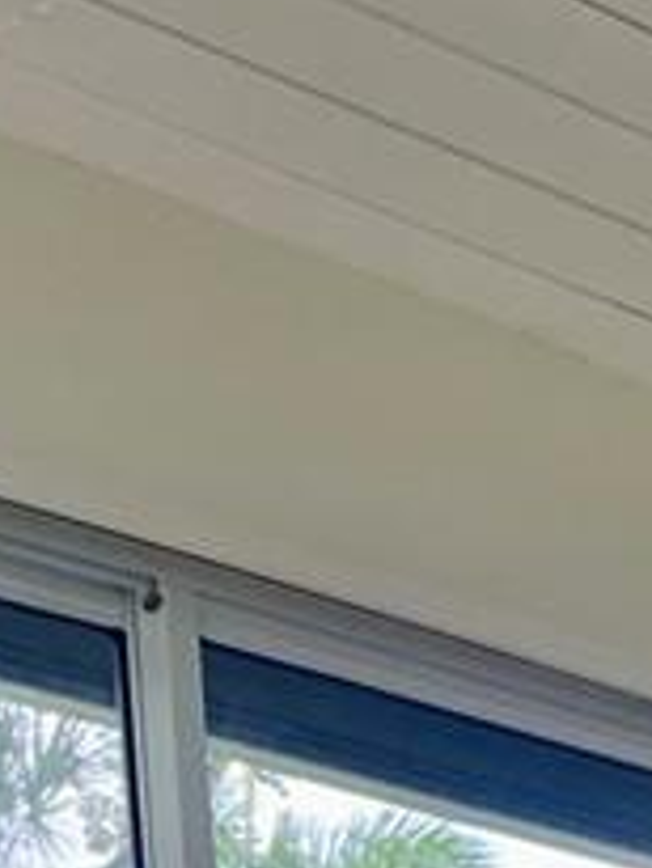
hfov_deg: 8.9
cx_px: 1715
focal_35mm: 146
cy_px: 2498
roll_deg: +1.2
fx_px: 3663
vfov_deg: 10.3
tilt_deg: -10.4
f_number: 1.6
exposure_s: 1/121
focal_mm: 5.1
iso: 50
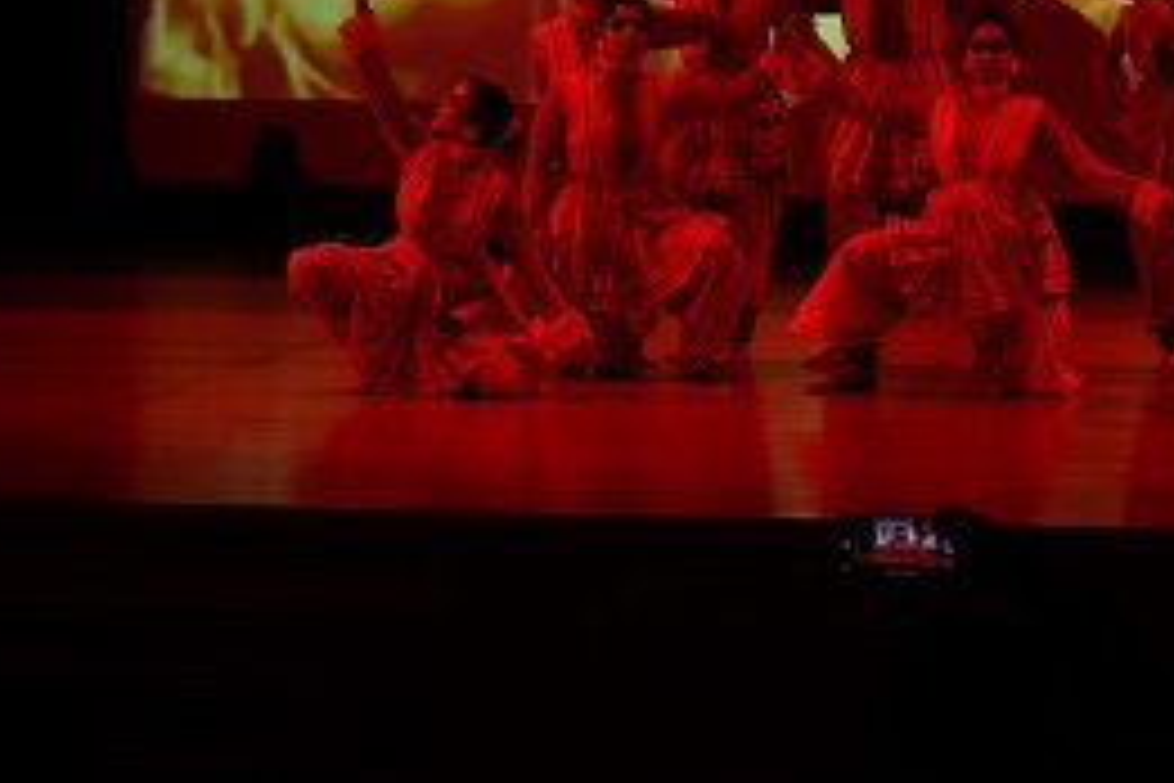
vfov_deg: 12.5
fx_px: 3554
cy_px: 79
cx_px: 981
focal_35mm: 109
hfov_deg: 18.5
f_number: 5
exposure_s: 1/125
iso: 3200
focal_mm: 57
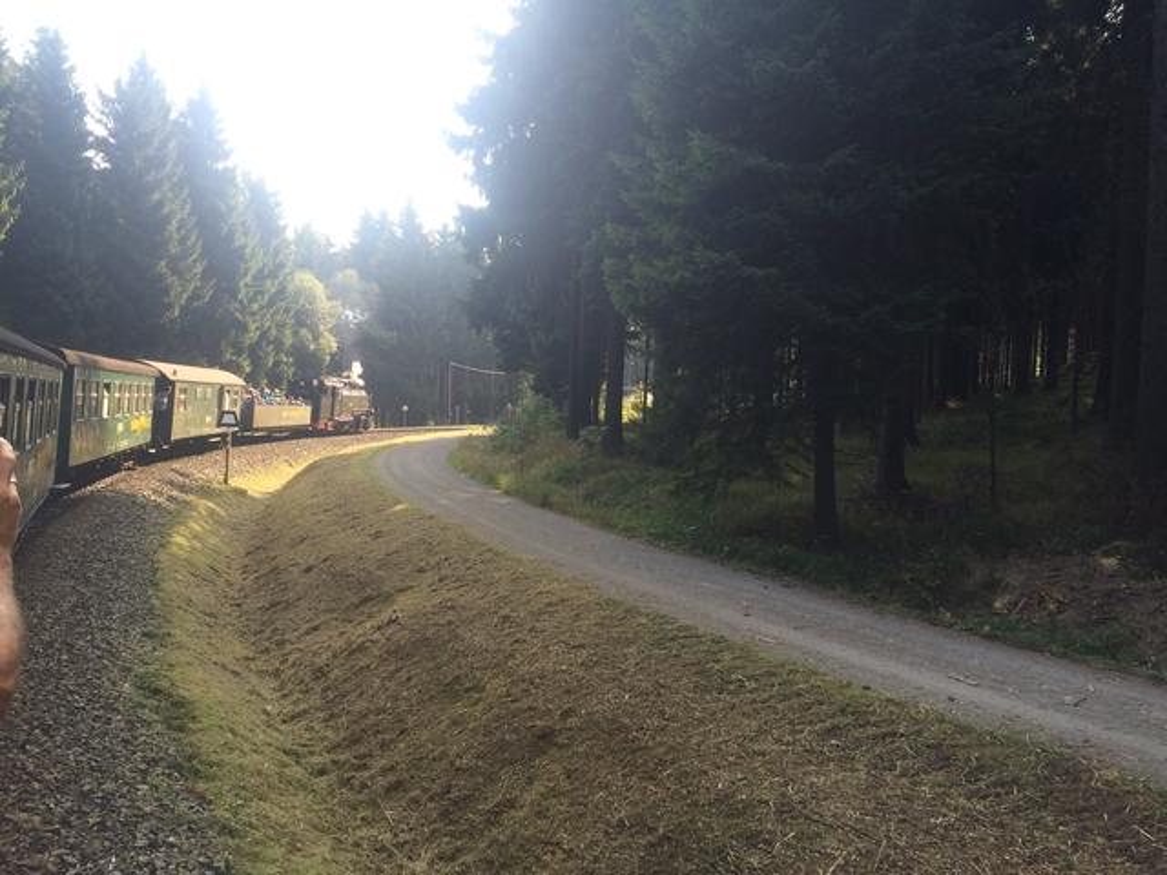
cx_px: 584
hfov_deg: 61.7
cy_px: 438
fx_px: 978
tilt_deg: -1.6
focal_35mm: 29
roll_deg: -0.7
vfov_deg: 48.2
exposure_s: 1/250
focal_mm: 4.15
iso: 32
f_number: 2.2
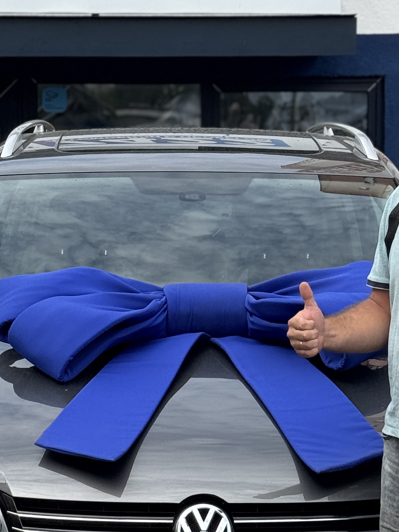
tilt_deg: -3.7
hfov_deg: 10.6
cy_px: 302
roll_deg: +0.4
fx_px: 2151
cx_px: 173
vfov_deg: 14.1
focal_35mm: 140
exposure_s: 1/2331
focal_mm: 6.76
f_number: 1.78
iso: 64
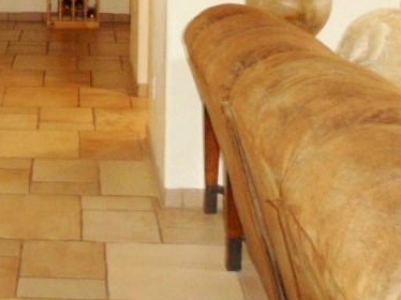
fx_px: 857
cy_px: -64
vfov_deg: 18.8
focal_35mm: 74
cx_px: -13
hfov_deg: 24.9
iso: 240
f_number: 3.3
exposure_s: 1/30
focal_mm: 4.9
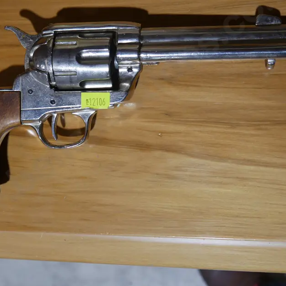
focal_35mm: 55
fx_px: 514
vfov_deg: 31.0
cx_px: 117
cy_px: 113
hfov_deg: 31.0
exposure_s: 1/60
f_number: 4.1
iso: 250
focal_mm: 19
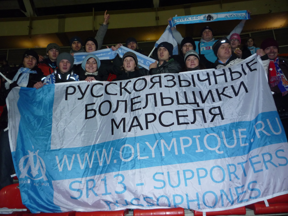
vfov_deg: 46.8
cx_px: 144
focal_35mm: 30
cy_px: 108
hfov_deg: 60.0
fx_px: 250
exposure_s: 1/30
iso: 250
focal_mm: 5.2
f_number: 3.3
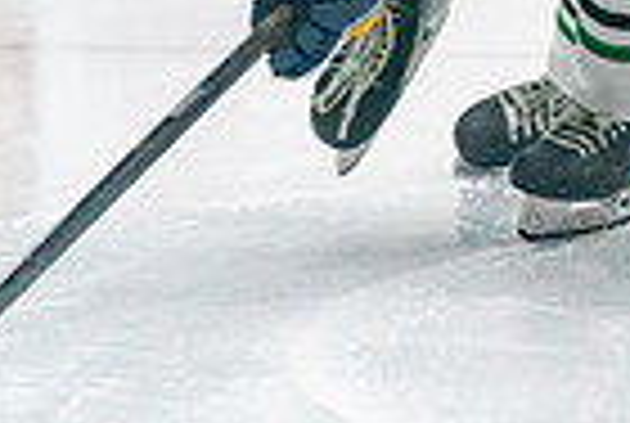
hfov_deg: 3.5
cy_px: -394
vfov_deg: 2.3
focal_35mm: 591
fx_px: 10364
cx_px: 567
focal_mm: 143
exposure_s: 1/1600
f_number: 2.8
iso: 4000
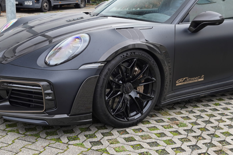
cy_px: 55
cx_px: 126
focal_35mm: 58
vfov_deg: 23.3
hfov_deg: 34.5
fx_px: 375
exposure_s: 1/40
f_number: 5.6
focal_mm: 32
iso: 400
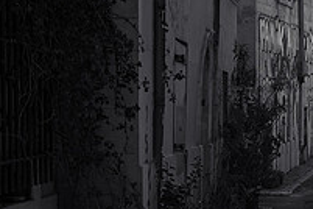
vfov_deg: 10.2
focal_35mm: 132
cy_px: 257
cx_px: 408
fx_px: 1148
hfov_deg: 14.8
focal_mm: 40
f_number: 8
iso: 100
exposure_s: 1/125
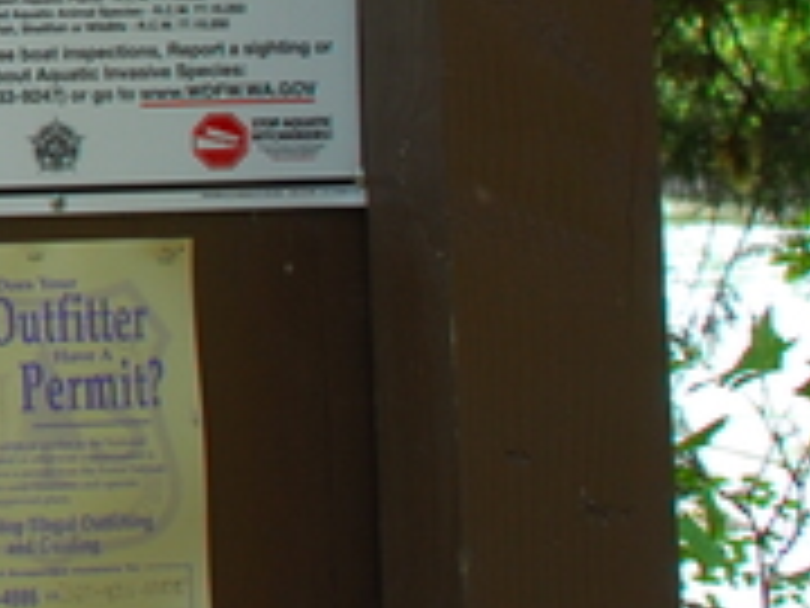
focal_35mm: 141
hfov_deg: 12.2
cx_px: -868
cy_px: -155
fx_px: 3299
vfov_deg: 10.3
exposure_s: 1/100
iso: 125
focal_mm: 22
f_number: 4
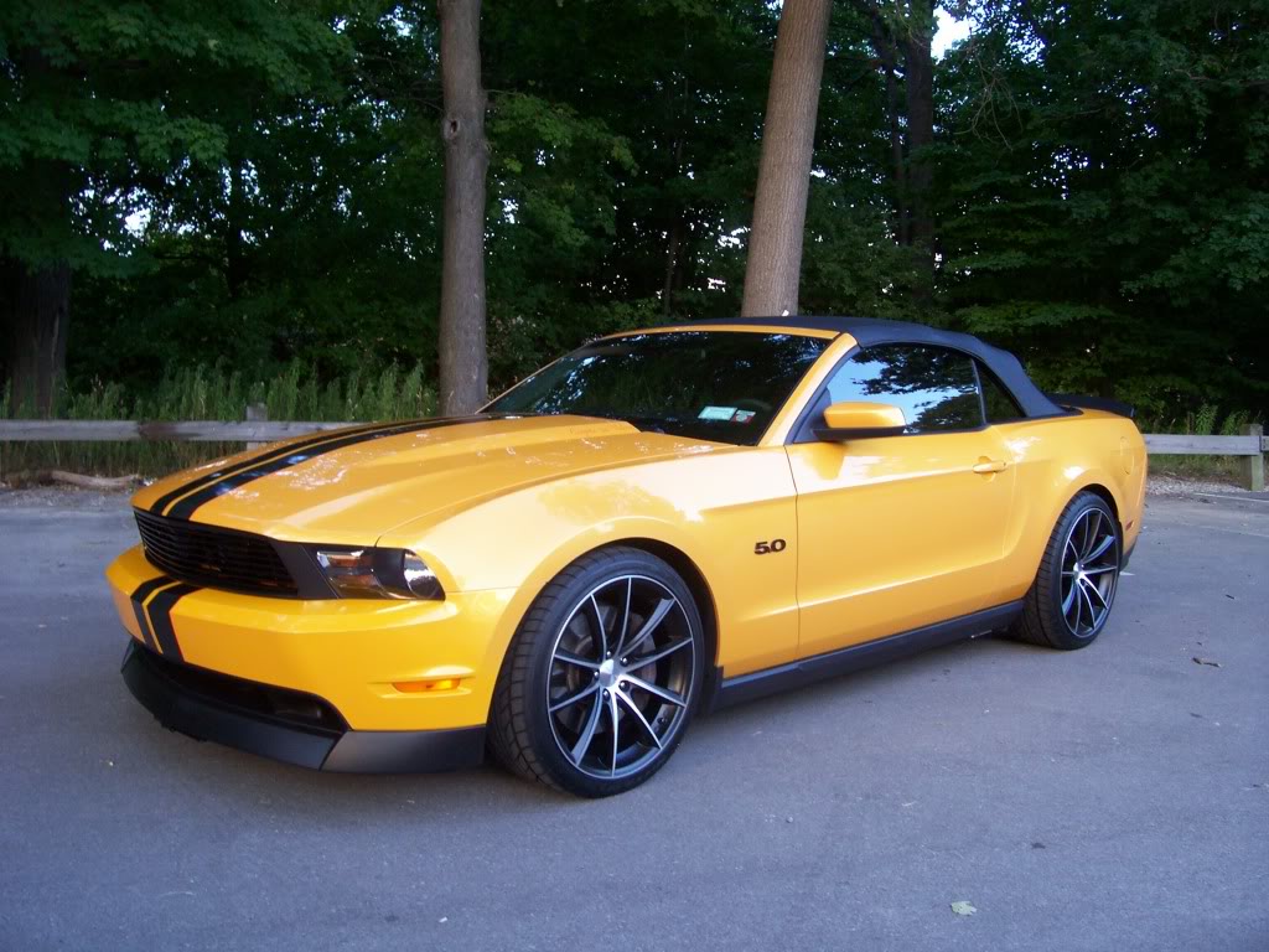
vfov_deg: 41.8
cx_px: 634
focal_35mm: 34
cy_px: 476
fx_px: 1246
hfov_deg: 54.0
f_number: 2.7
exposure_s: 1/36
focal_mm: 5.6
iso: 80
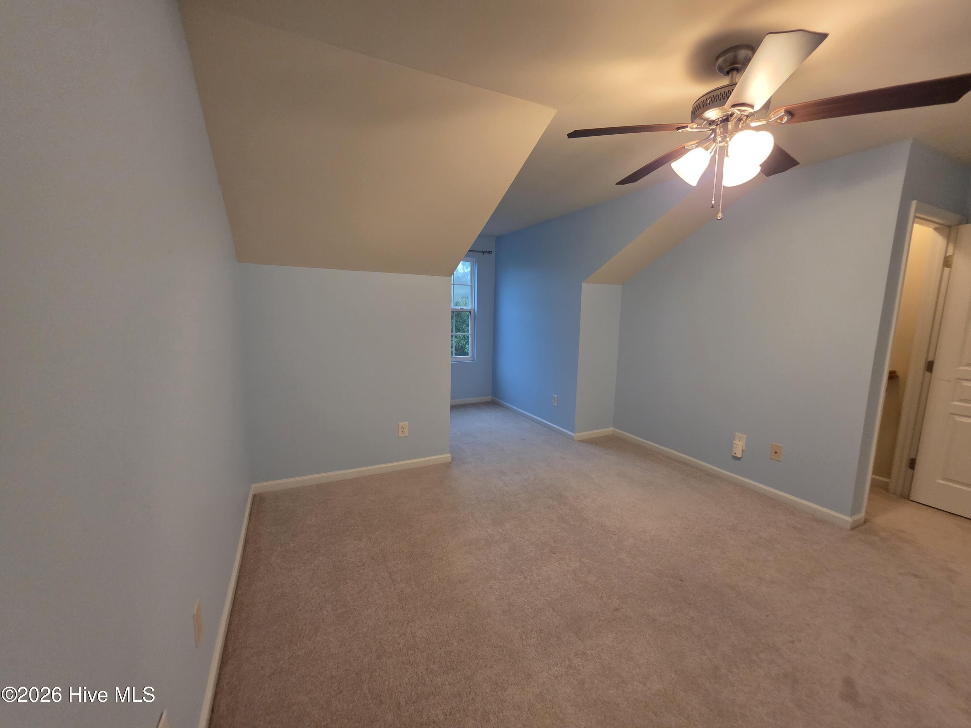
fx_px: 365
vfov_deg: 89.9
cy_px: 364
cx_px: 486
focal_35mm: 13
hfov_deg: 106.2
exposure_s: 1/60
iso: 400
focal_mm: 2.2
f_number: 1.9
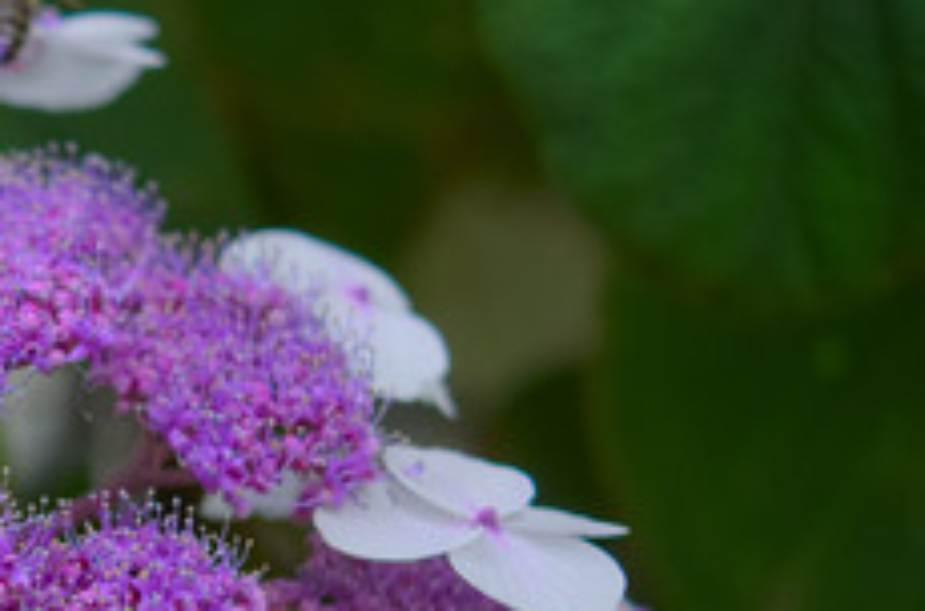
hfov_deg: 17.3
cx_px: -129
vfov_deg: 11.8
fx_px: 2921
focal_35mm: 114
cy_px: 575
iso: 200
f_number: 2.8
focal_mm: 27
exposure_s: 1/250
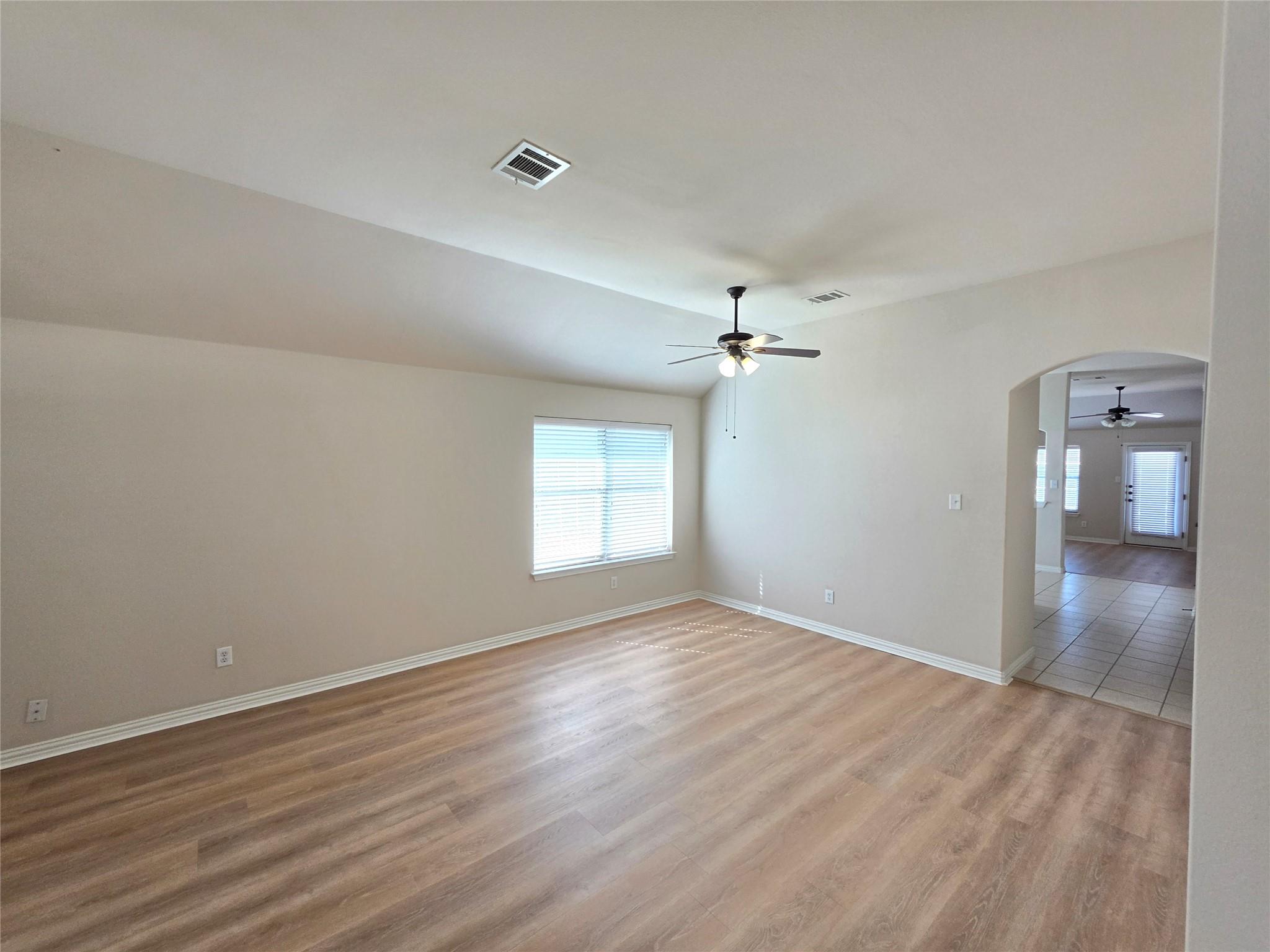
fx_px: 477
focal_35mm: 13
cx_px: 635
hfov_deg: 106.2
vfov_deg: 89.9
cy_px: 476
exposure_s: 1/120
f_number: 1.9
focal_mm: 2.2
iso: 200
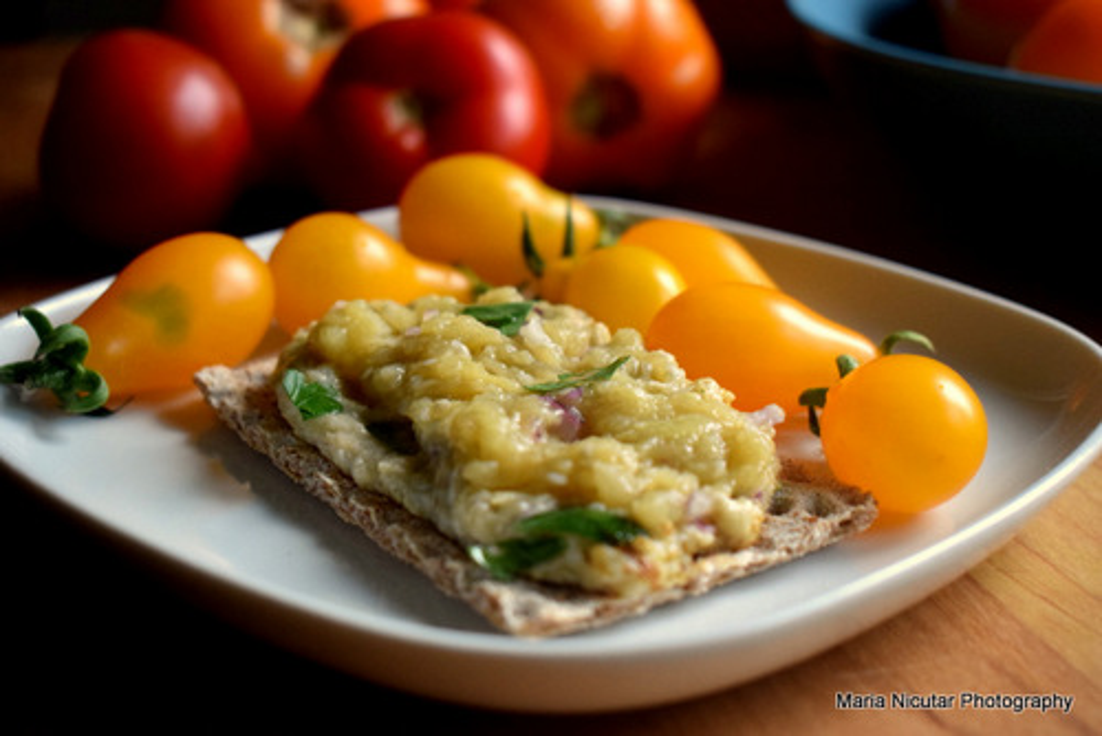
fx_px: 1746
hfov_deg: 35.0
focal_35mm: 57
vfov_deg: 23.8
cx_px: 551
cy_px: 368
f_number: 4.8
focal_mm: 38
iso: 2000
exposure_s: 1/500
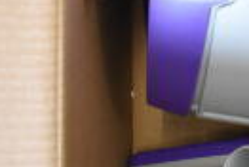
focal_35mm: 174
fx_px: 1208
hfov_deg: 10.4
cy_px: -77
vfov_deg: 7.8
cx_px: 570
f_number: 4
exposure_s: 1/60
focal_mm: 25
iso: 1600
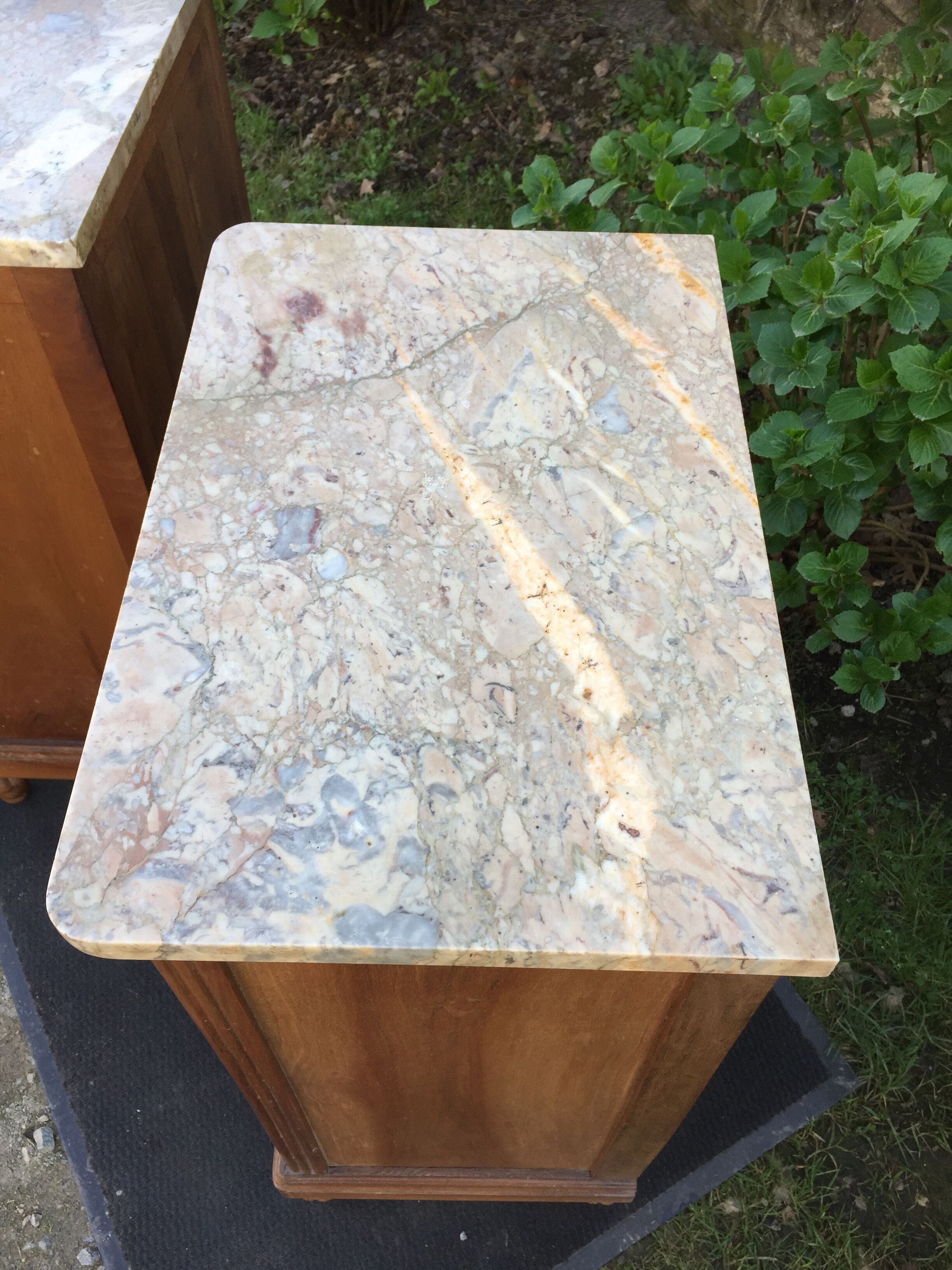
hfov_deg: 48.2
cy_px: 635
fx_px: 1063
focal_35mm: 29
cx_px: 476
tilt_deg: -54.4
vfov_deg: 61.7
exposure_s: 1/214
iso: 32
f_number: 2.2
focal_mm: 4.15
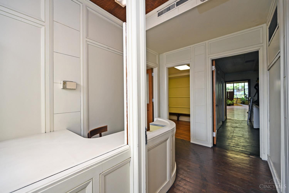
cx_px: 144
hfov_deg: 104.3
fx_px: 112
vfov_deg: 81.2
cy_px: 96
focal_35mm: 14
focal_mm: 14
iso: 200
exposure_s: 1/80
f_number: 4.5
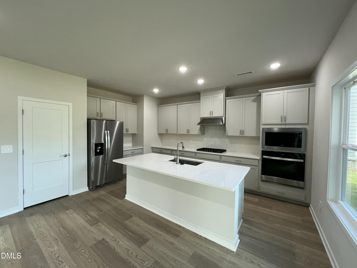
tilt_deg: -1.9
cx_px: 178
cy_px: 134
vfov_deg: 89.9
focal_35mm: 13
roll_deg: -0.7
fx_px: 134
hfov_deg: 106.2
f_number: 1.8
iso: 160
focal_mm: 1.57
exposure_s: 1/120
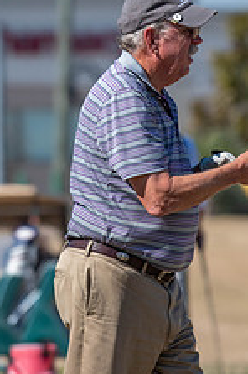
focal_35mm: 970
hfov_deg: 1.4
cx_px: 161
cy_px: 87
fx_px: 10054
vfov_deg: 2.1
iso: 400
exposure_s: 1/3200
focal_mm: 320
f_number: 5.6
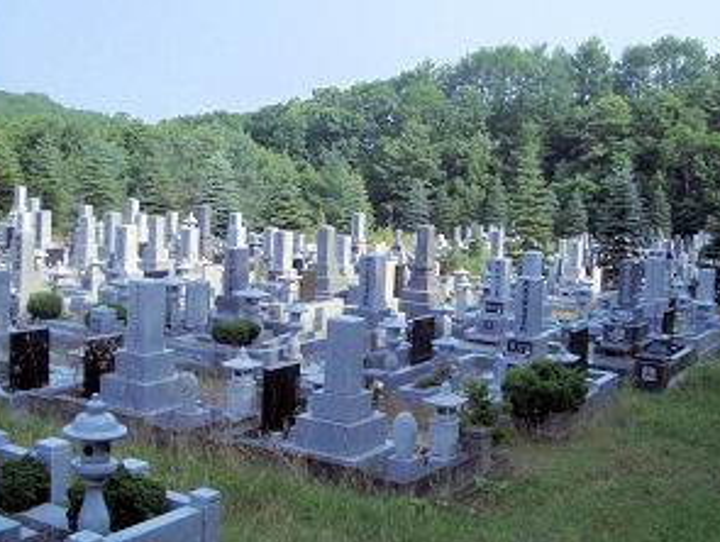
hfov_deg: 38.1
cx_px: 364
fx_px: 1041
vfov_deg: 29.0
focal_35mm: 50
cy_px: 189
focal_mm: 5.8
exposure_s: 1/400
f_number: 4.3
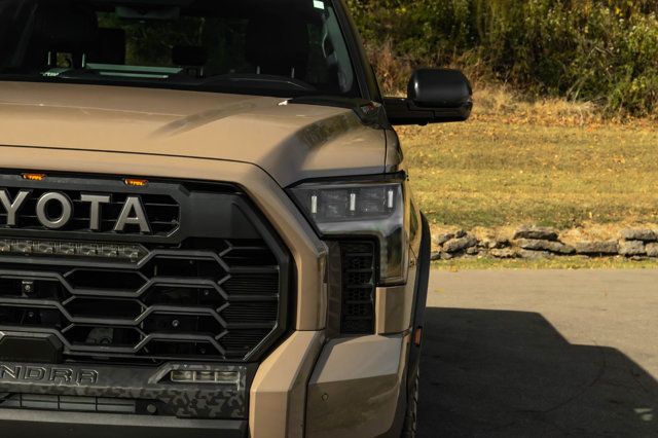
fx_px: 1425
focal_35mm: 78
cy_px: 219
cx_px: 329
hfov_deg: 26.0
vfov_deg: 17.5
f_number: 10
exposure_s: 1/640
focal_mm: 52
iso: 800
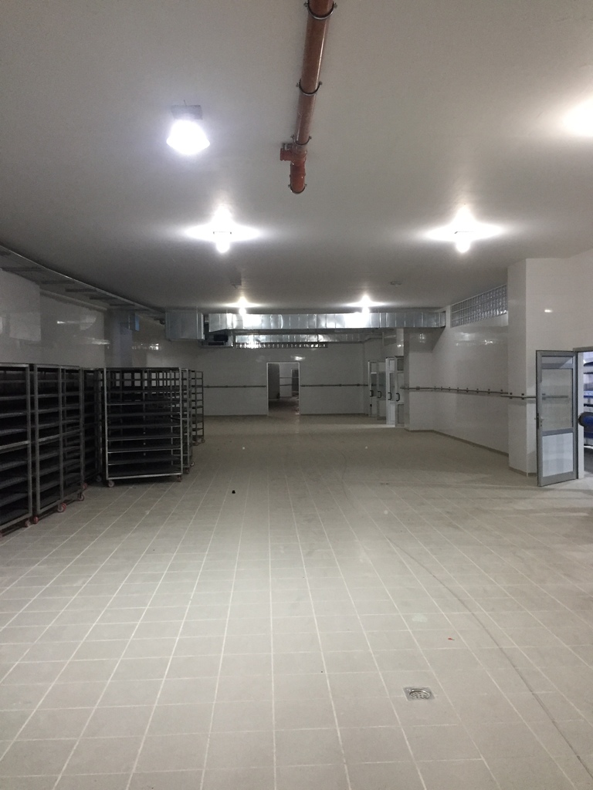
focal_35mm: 29
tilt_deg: -0.3
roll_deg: +0.6
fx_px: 662
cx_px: 296
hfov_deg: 48.2
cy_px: 395
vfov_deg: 61.7
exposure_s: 1/33
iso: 200
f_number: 2.2
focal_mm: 4.15
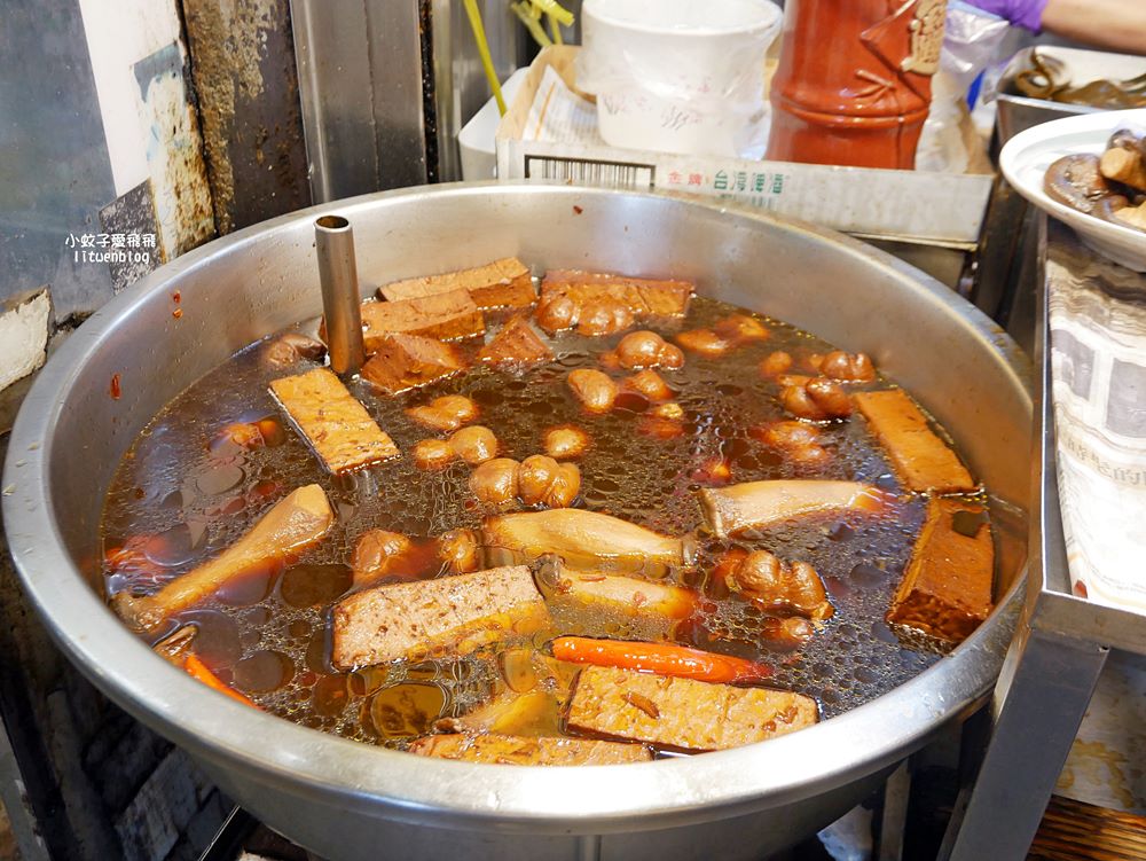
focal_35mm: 34
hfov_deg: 53.9
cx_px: 573
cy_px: 430
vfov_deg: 41.8
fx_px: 1126
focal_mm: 17
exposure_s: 1/60
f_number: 4.1
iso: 500
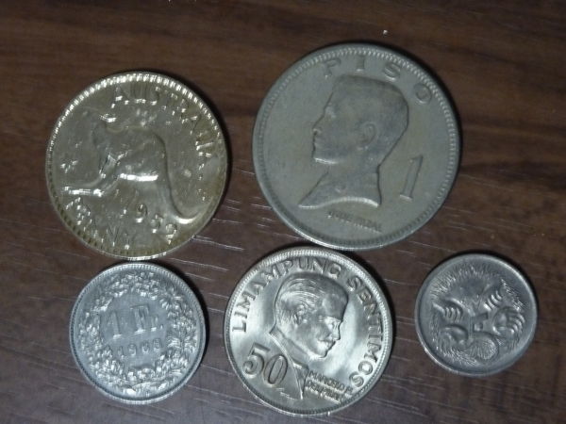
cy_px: 212
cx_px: 283
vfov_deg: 26.6
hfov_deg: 34.9
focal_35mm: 55
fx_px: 899
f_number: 3.9
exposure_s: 1/8
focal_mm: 9.1
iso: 800
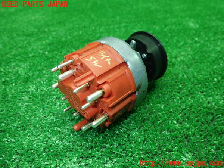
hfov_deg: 60.0
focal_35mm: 30
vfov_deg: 46.8
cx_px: 112
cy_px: 84
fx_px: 194
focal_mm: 5.5
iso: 640
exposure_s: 1/125
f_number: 2.3
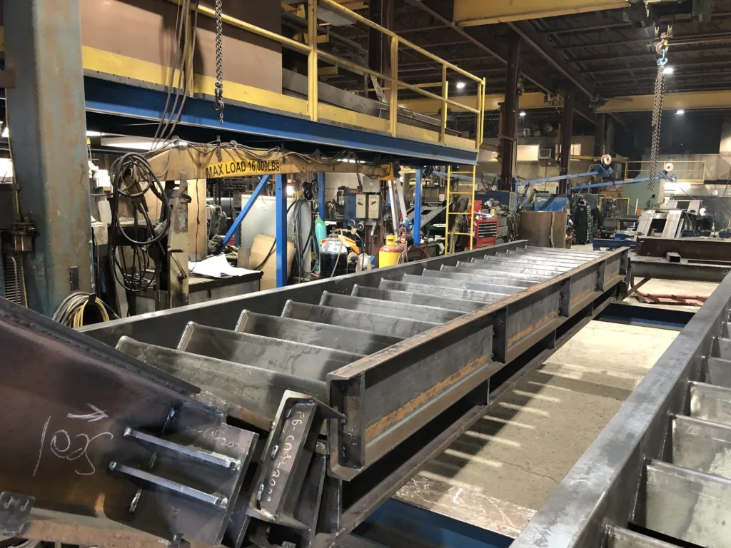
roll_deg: -1.1
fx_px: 591
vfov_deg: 49.7
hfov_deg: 63.4
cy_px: 274
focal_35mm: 28
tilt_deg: -8.9
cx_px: 366
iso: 64
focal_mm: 3.99
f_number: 1.8
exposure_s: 1/15
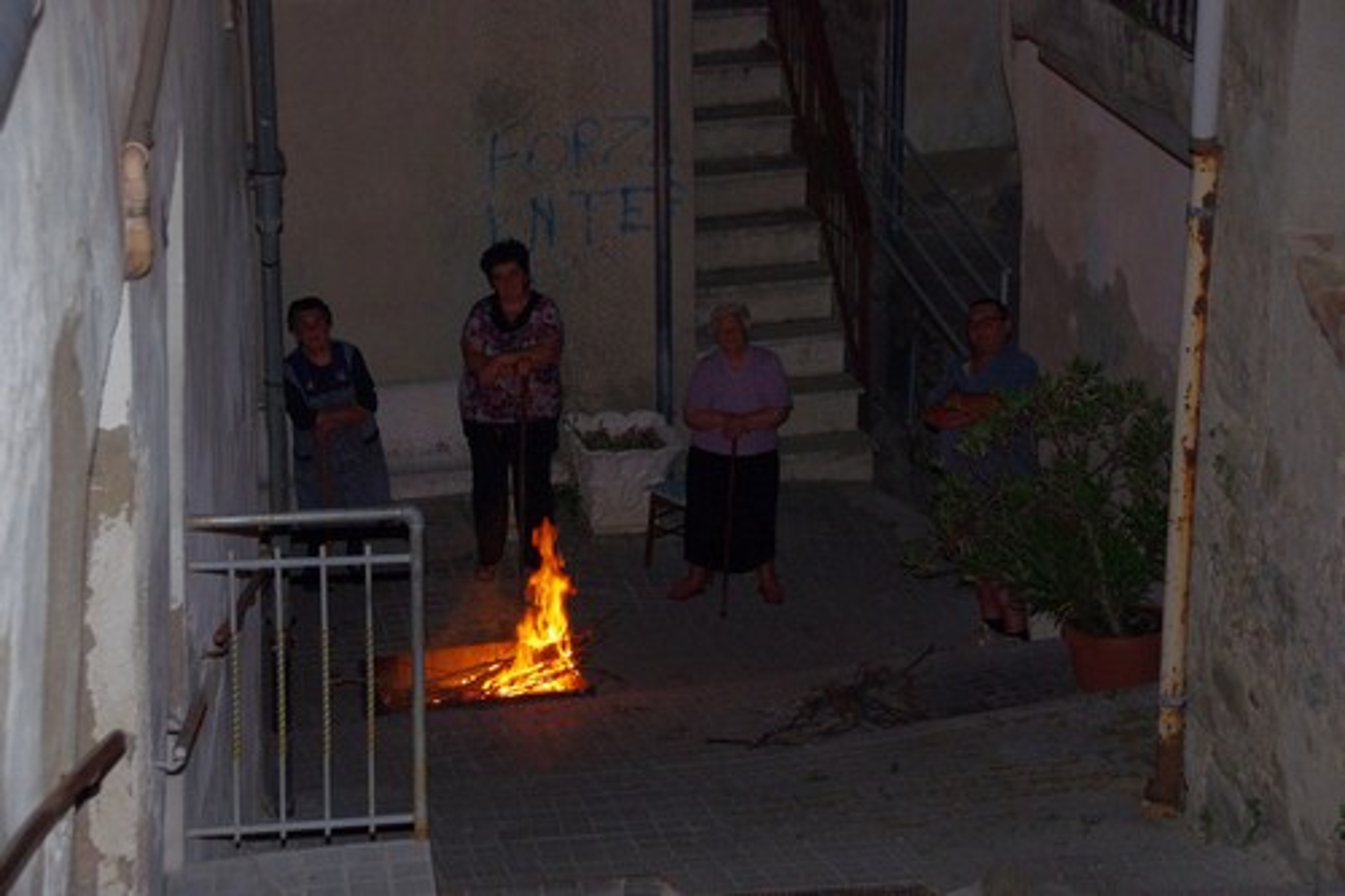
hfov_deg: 18.7
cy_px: 448
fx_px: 4089
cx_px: 672
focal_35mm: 110
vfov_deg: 12.5
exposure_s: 1/60
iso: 1600
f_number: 6.3
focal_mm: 73
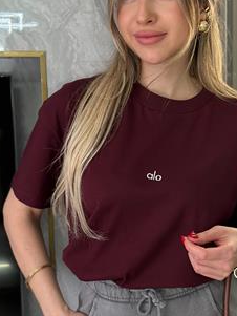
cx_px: 164
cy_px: 187
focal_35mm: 83
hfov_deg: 17.7
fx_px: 757
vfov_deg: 23.5
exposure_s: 1/50
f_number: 1.78
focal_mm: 6.86
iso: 320
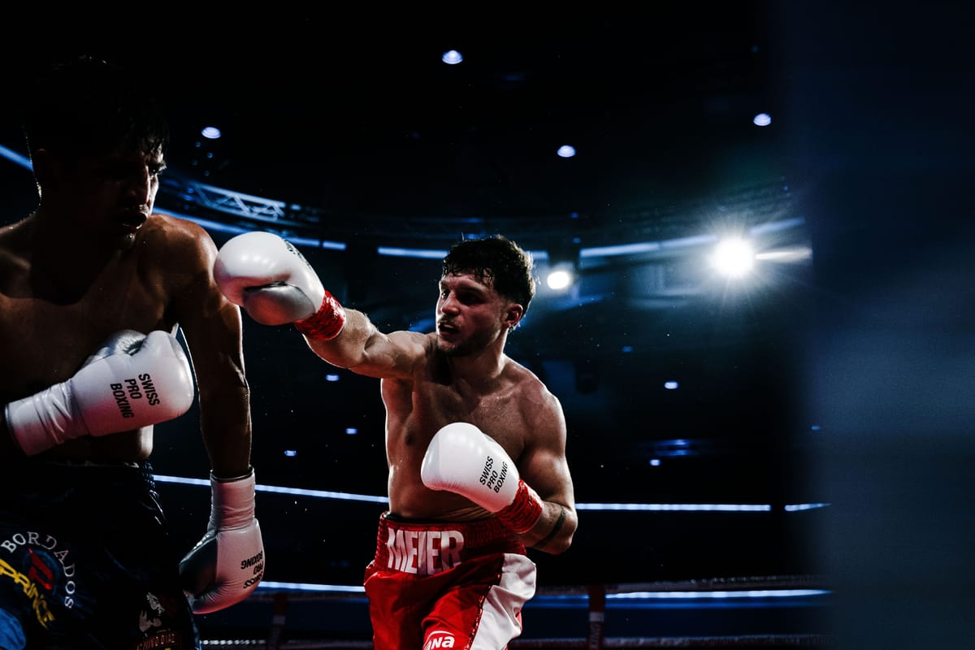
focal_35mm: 39
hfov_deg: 49.4
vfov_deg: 34.1
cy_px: 309
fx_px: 1059
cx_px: 520
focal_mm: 36.3
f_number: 2.8
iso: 2500
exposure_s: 1/1000
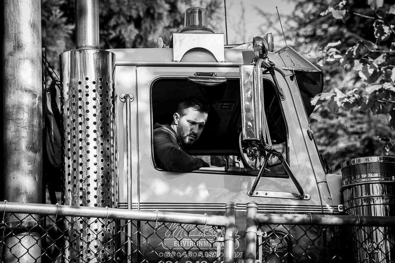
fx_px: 3529
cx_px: 198
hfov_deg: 6.4
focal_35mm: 322
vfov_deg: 4.3
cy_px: 132
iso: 450
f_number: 11
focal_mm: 300
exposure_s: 1/125
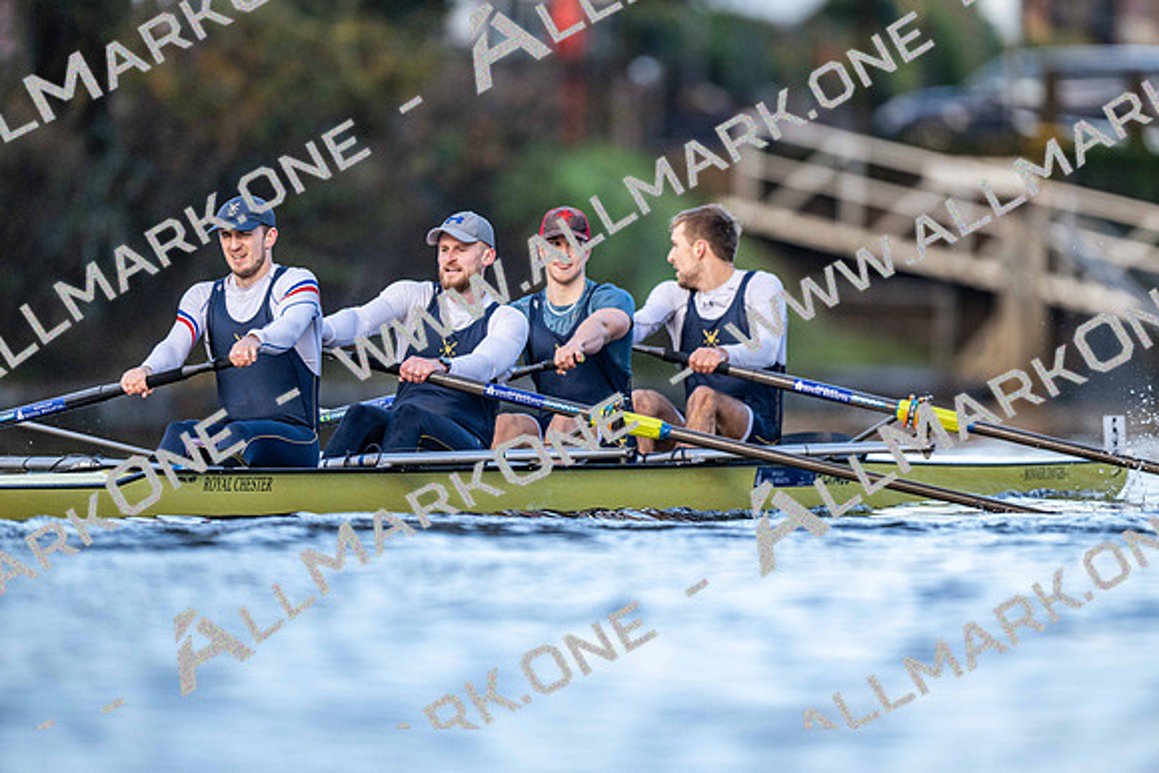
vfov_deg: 2.3
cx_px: 580
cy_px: 386
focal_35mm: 600
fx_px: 19320
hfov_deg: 3.4
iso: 1800
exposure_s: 1/2500
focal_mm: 600
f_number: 4
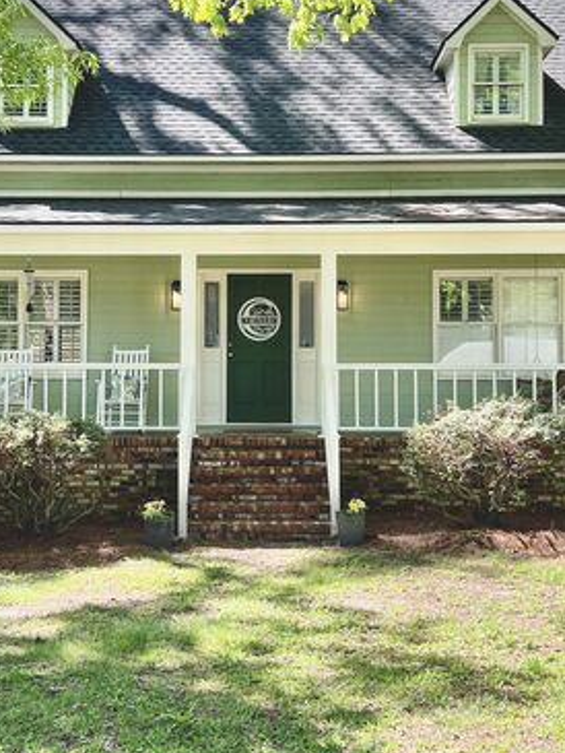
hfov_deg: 25.7
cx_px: 243
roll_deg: -0.8
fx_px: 1240
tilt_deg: +2.6
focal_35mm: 57
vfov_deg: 33.7
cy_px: 314
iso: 50
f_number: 1.5
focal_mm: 5.7
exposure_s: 1/859
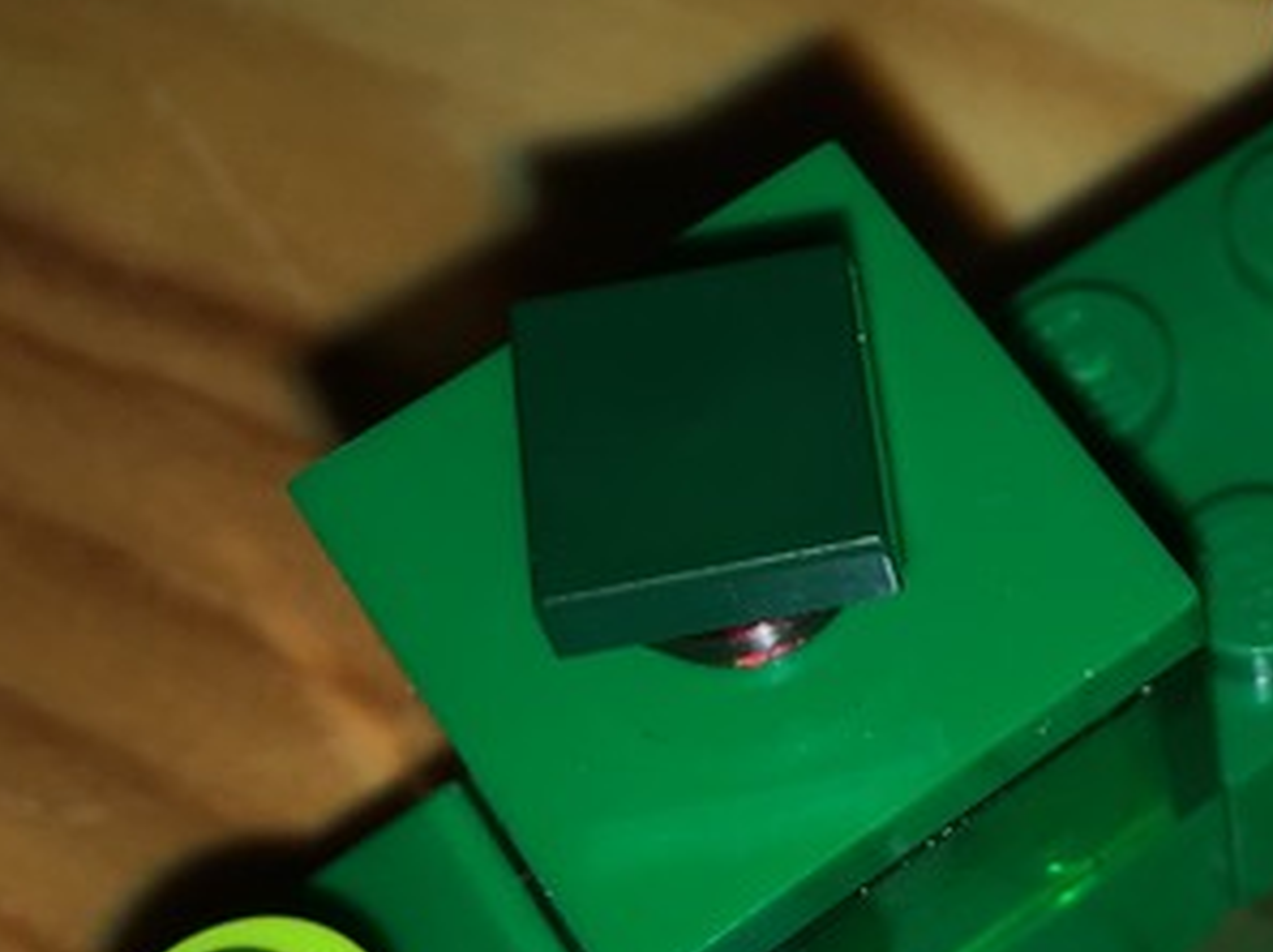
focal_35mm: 88
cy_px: 24
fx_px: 3232
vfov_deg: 16.4
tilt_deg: -55.3
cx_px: 1192
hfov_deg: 21.7
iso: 25
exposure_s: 1/569
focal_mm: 4.15
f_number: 2.2
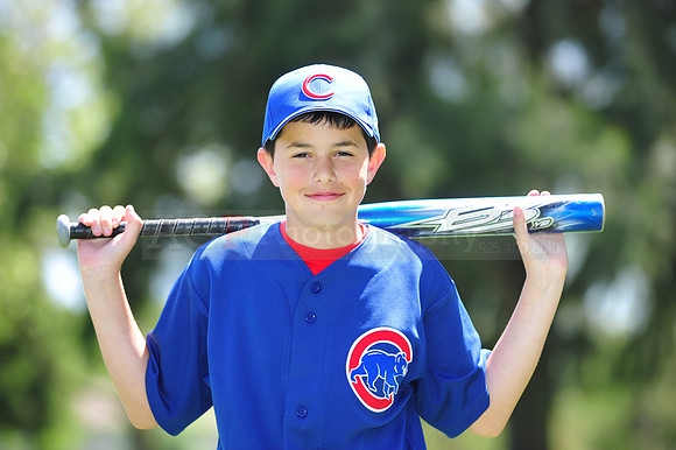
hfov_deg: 10.3
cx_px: 338
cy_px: 225
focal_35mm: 200
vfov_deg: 6.9
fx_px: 3753
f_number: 4.5
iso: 200
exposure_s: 1/320
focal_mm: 200
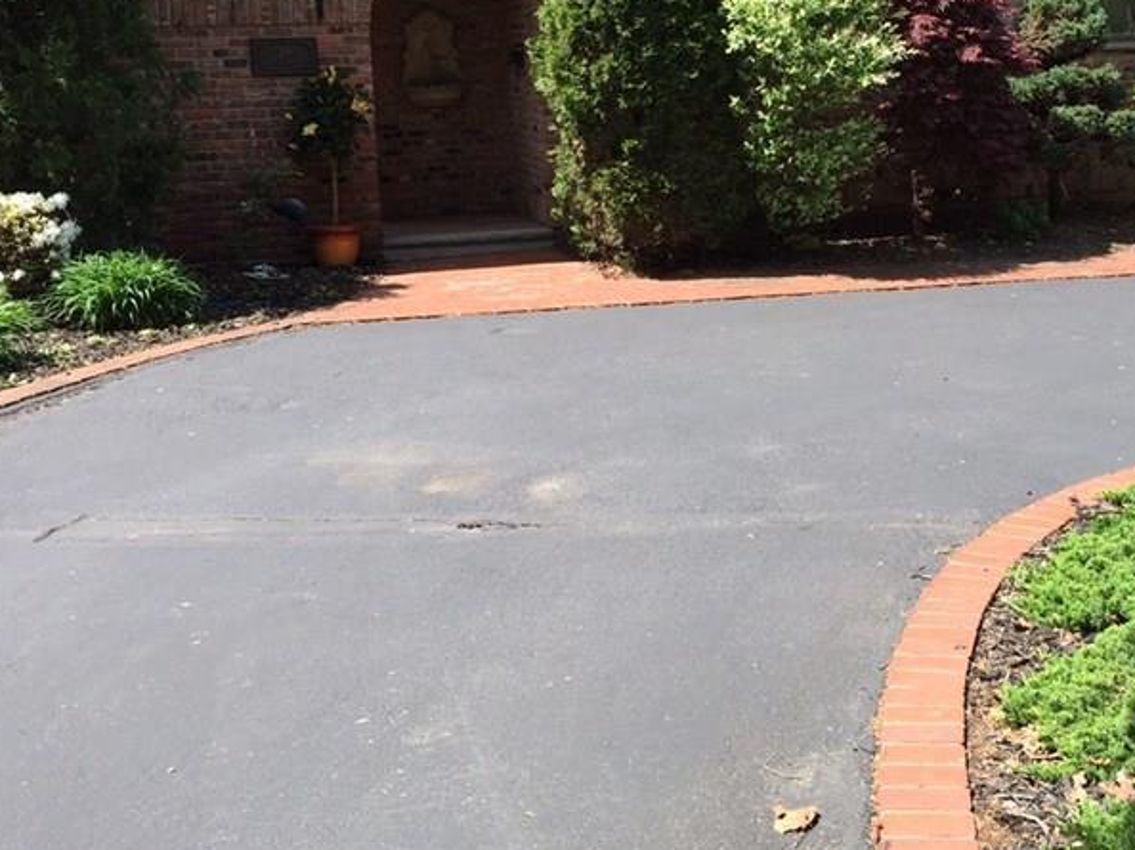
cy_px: 262
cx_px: 797
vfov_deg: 28.8
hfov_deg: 37.6
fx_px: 1639
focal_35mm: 50
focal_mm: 4.15
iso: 32
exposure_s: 1/608
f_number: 2.2
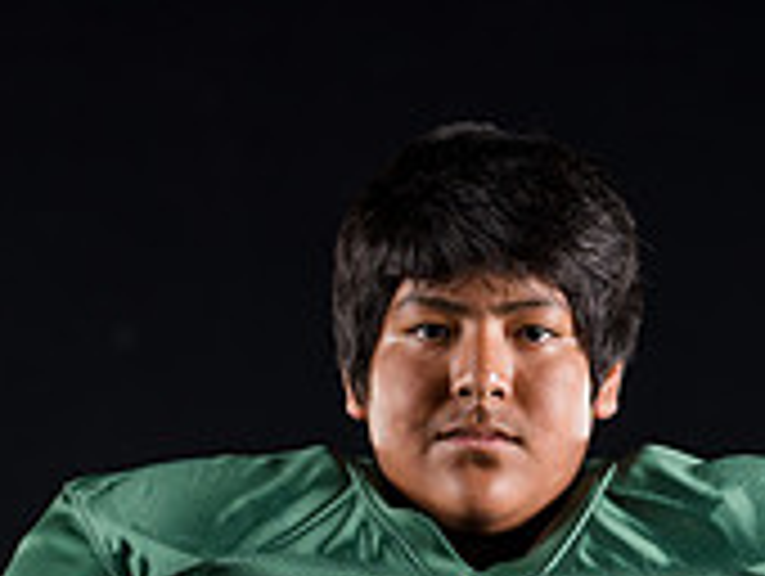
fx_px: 7967
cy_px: 799
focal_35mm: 360
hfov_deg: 5.5
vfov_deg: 4.1
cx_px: 375
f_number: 3.5
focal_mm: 101
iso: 200
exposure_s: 1/160
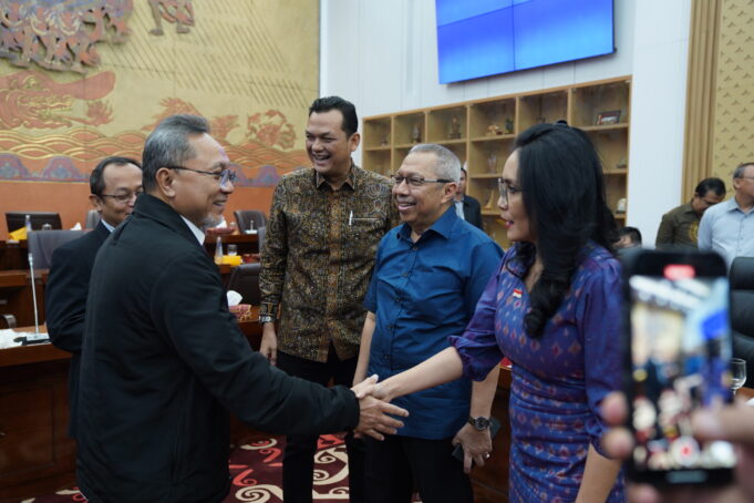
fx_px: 649
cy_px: 252
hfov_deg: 60.3
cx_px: 377
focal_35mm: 31
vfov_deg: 42.3
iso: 1600
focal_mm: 31
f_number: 3.5
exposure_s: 1/200
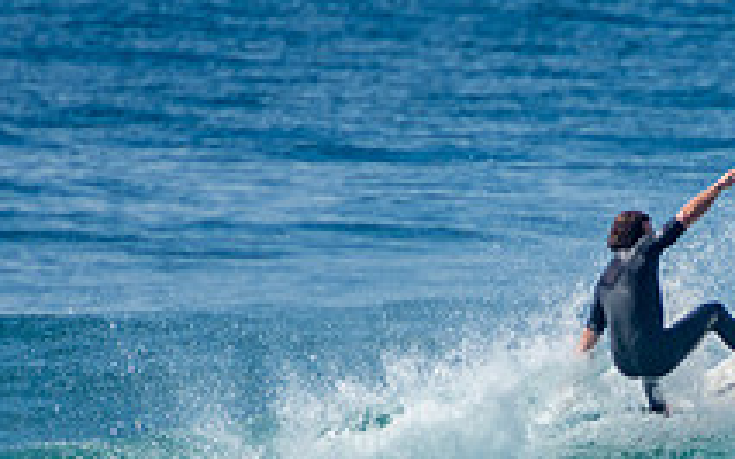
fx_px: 33323
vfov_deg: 0.8
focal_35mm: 1664
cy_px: 575
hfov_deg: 1.3
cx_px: 738
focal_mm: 400
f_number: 5.6
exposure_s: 1/1250
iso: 180
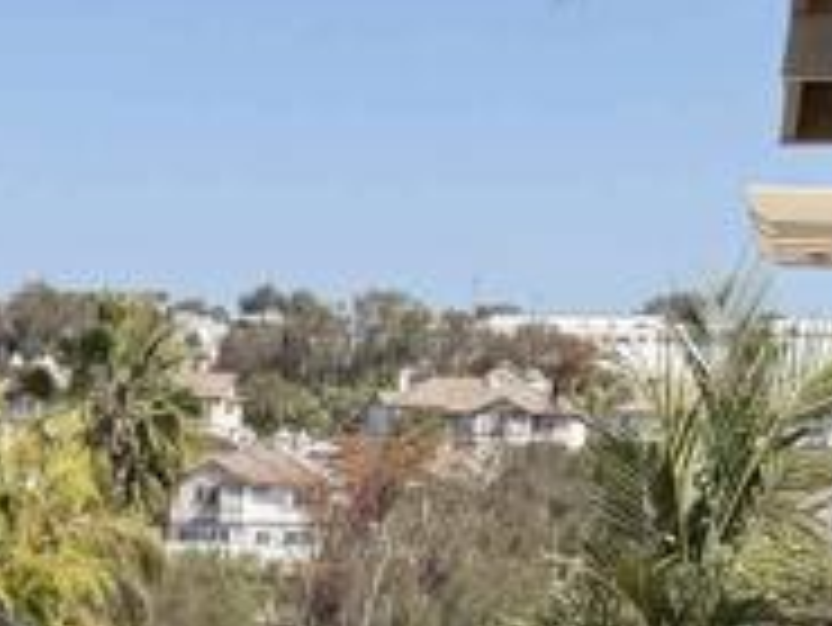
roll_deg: -1.2
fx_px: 3199
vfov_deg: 10.0
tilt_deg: -16.4
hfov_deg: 13.6
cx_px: -535
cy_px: 1423
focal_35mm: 133
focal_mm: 6.76
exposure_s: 1/3425
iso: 80
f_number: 1.78
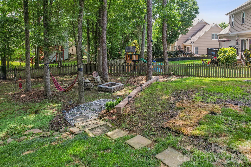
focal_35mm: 22
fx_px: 153
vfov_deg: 57.2
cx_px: 126
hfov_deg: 78.6
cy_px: 84
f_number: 2.8
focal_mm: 8.4
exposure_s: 1/40
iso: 100
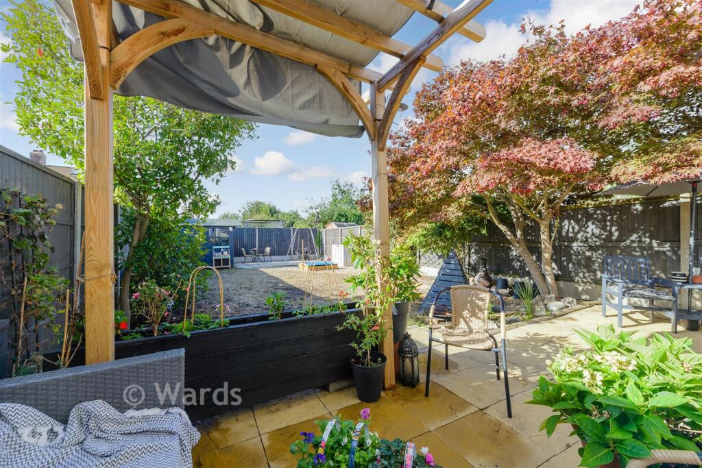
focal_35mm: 14
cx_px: 351
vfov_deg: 81.2
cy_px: 234
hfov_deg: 104.2
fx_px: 273
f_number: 8
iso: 100
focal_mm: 14
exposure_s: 1/80
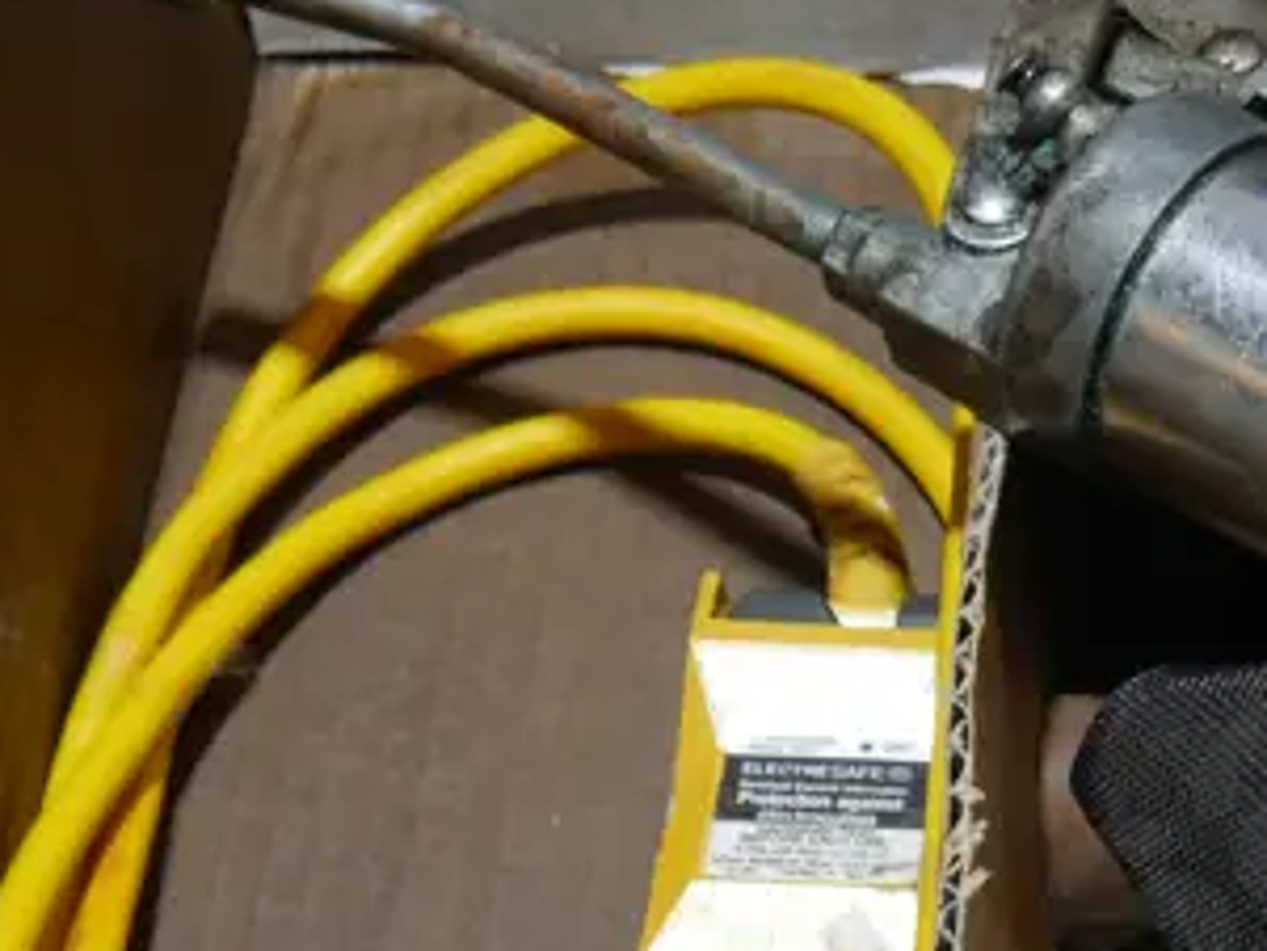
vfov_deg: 14.5
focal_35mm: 102
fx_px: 3735
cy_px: 646
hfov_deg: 18.3
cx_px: 1490
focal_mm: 15
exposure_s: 1/60
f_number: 3.6
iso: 200
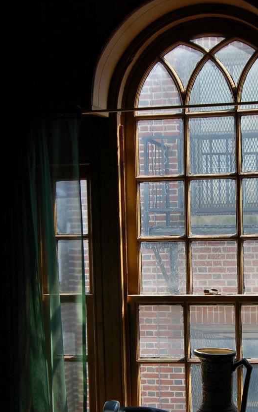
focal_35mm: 73
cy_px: 259
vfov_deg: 28.1
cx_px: 195
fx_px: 821
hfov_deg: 17.7
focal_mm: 26
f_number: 5.6
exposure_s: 1/125
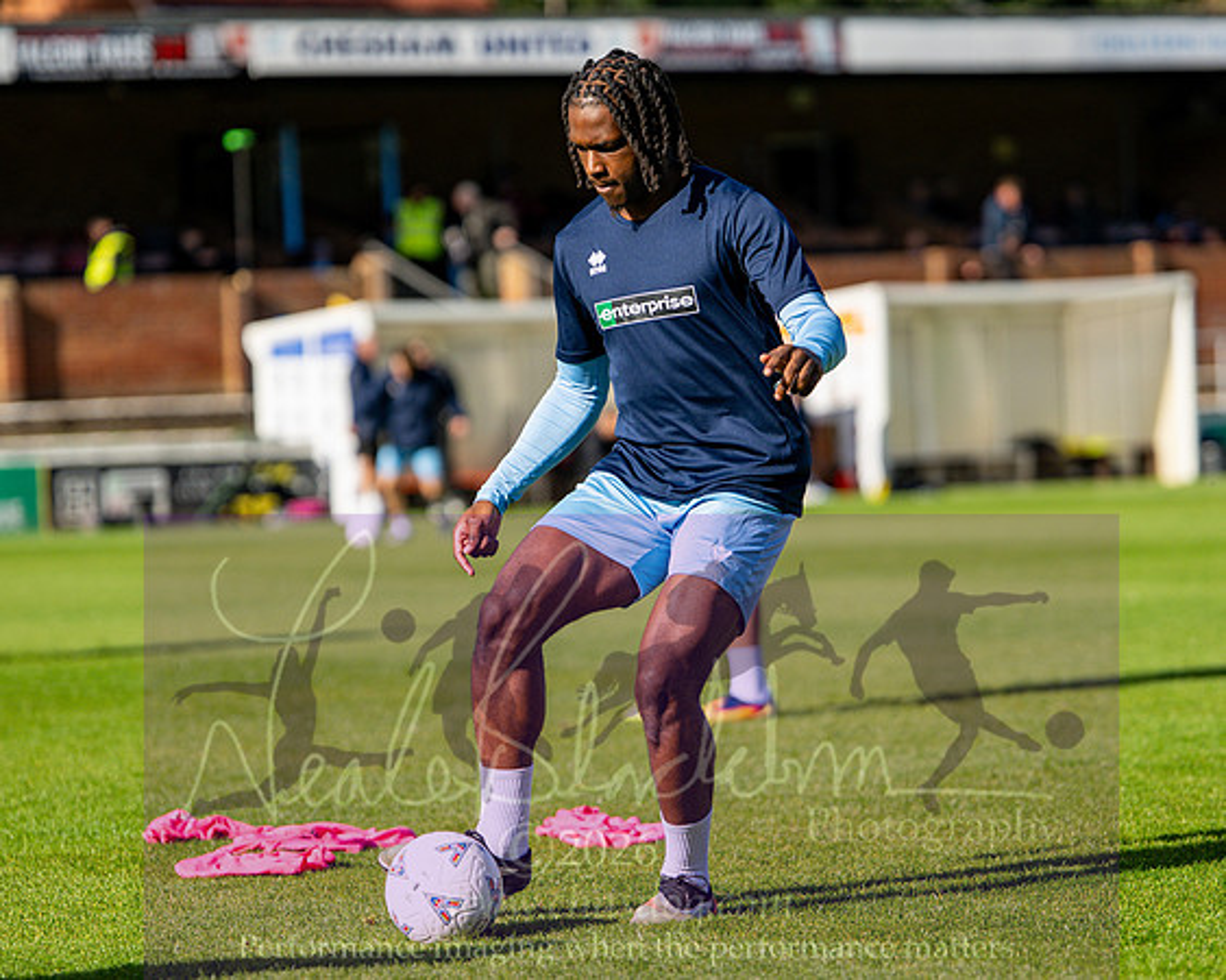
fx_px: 5593
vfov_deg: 10.0
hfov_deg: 12.5
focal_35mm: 154
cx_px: 729
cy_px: 486
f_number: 1.6
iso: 100
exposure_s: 1/8000
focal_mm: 85
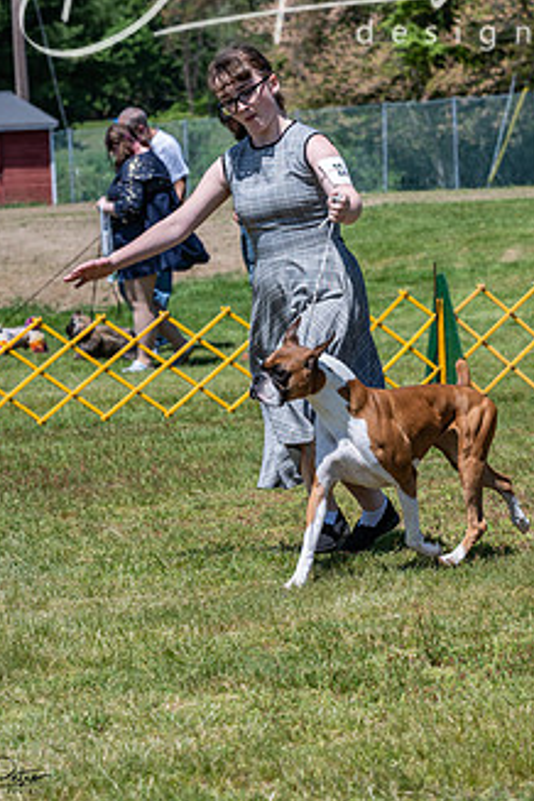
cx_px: 294
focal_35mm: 146
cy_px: 274
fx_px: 3248
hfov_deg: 9.4
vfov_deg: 14.0
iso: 400
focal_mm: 106
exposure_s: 1/1600
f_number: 7.1
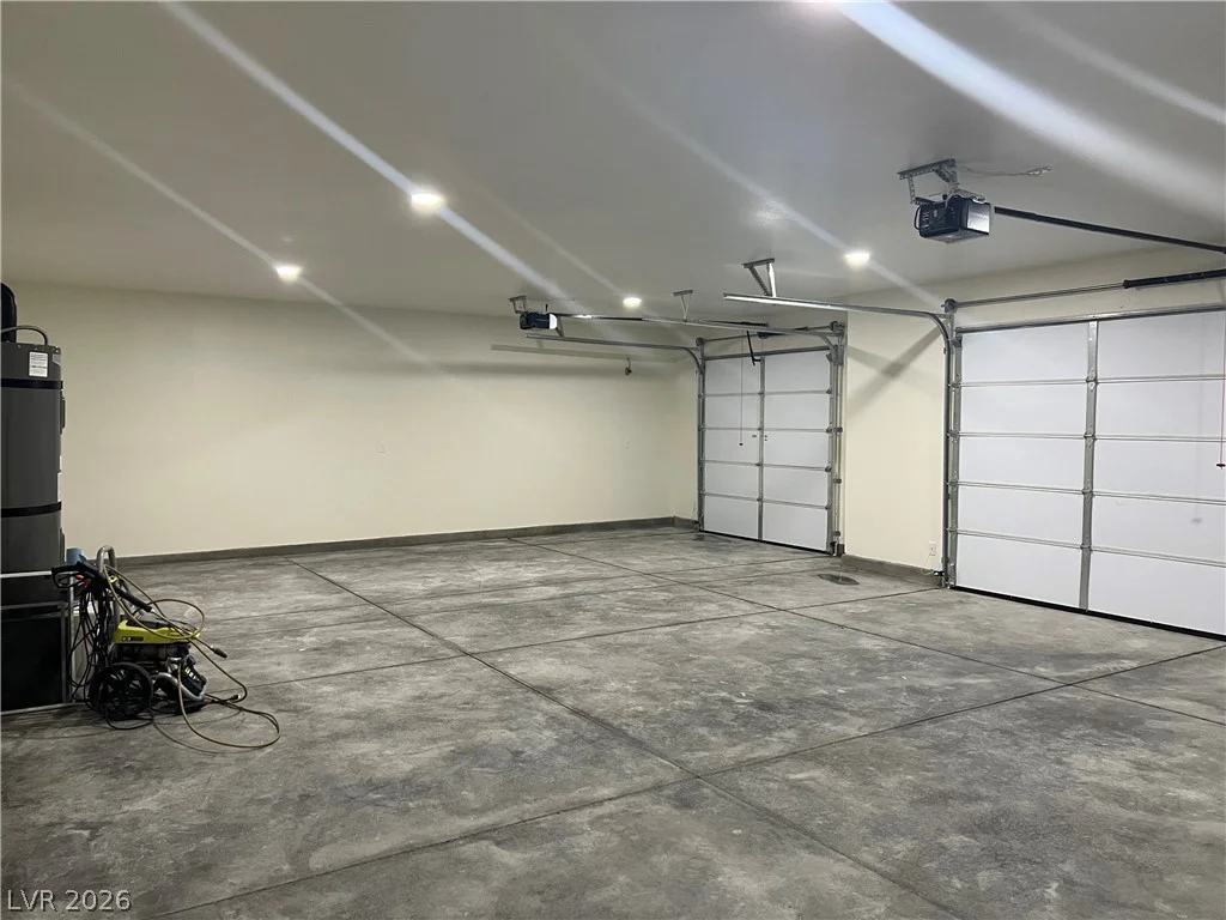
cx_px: 613
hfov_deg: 67.3
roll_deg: -0.3
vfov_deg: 53.1
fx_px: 921
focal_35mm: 26
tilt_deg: -2.7
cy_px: 460
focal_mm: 5.7
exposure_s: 1/60
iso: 250
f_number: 1.5
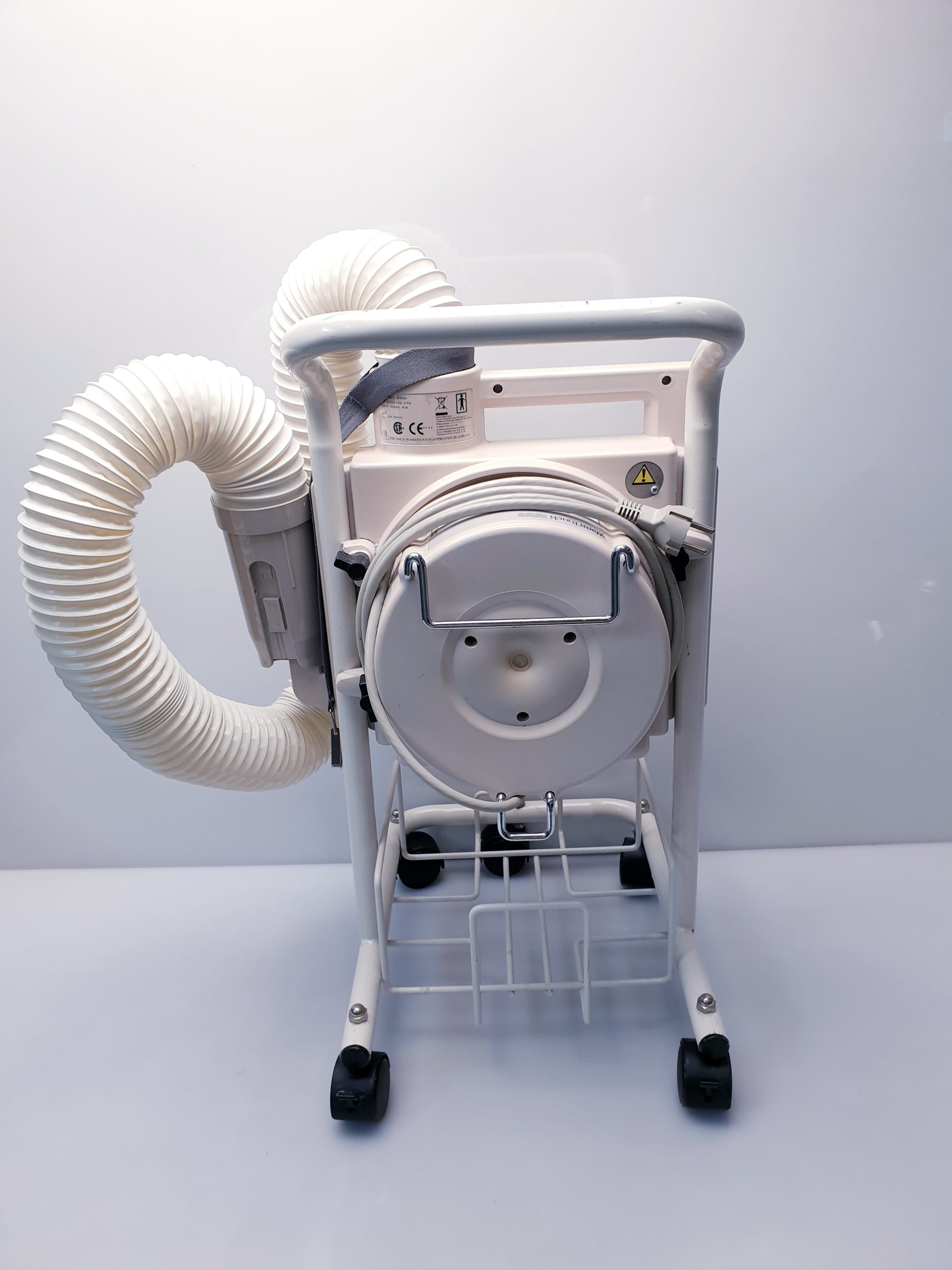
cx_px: 476
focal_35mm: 26
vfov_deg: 67.3
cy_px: 635
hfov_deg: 53.1
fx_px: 953
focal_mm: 4.3
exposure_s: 1/100
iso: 80
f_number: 2.4
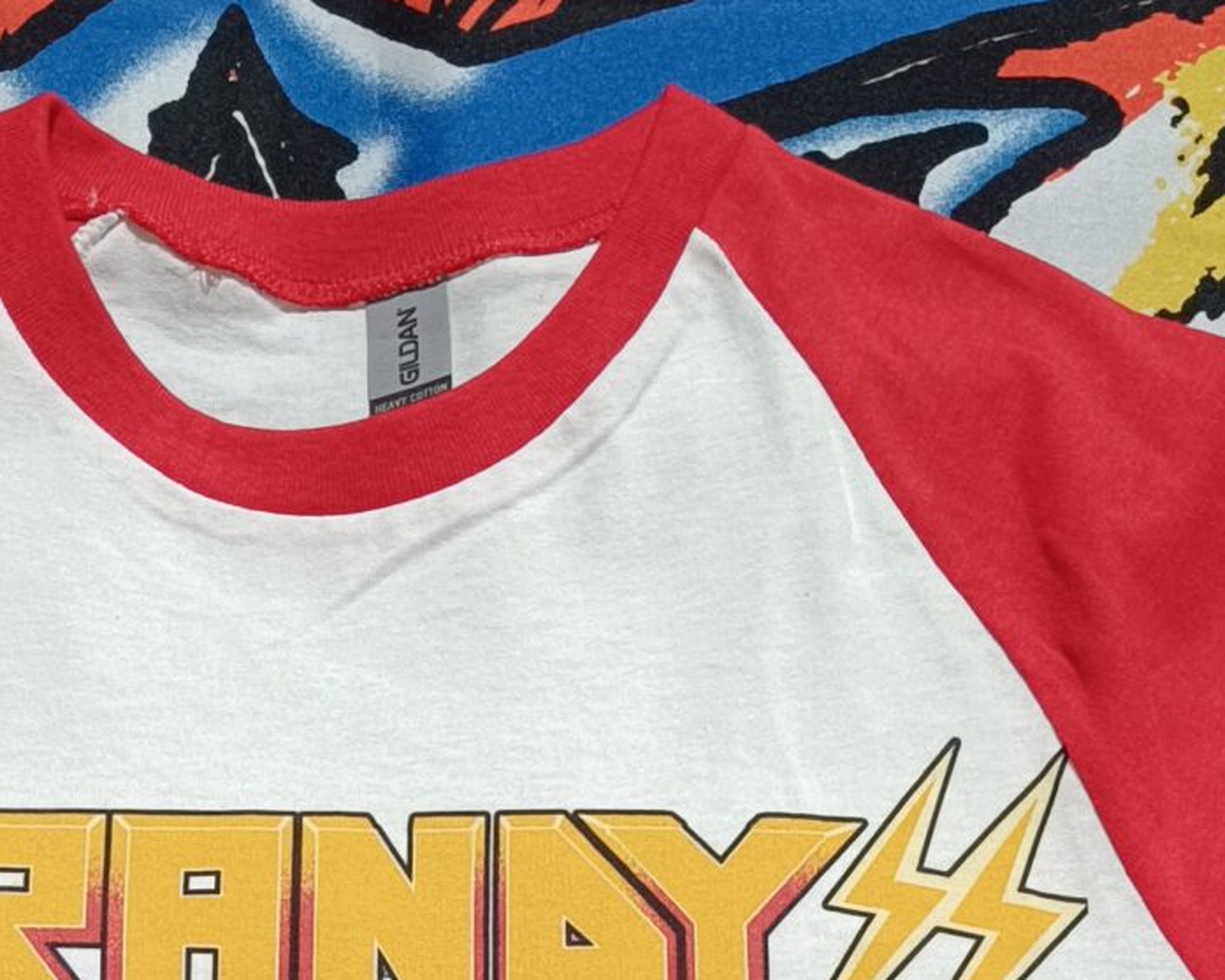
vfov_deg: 16.1
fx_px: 3119
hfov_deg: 22.0
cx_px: 292
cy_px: 1546
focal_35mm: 86
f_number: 1.88
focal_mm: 5.59
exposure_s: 1/40
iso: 654
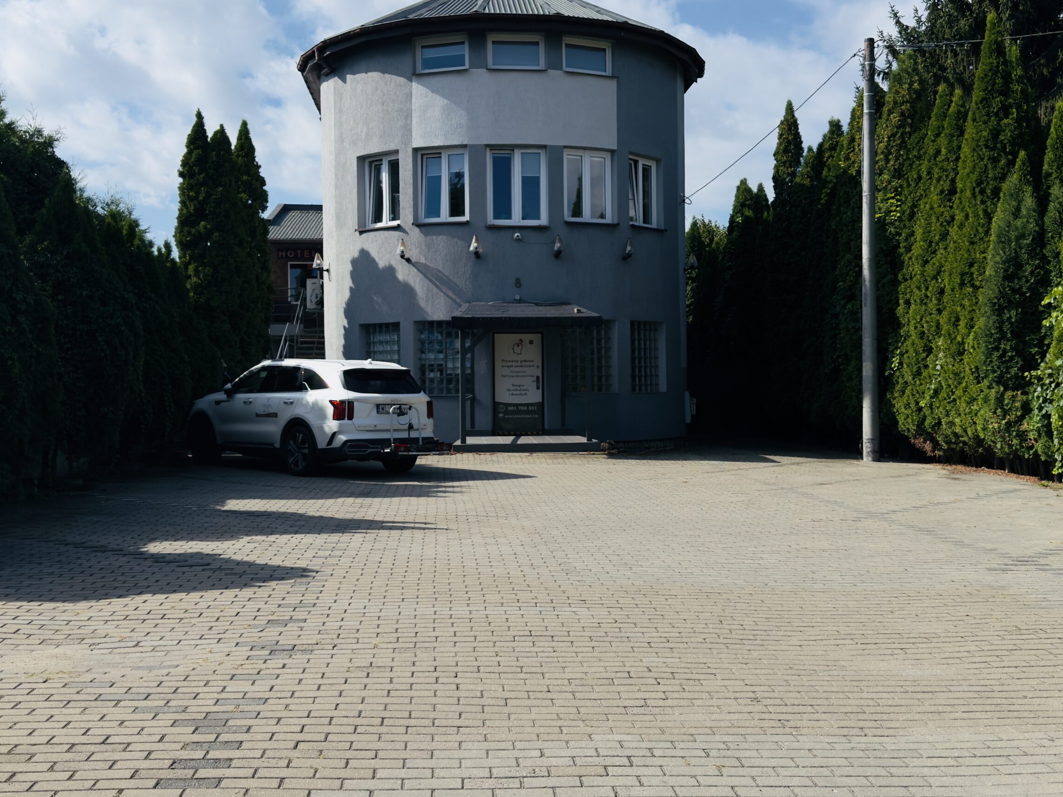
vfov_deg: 36.8
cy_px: 365
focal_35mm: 39
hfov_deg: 47.9
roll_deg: +0.9
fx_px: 1198
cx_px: 542
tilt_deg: +1.9
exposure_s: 1/11364
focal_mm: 6.76
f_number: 1.78
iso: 80
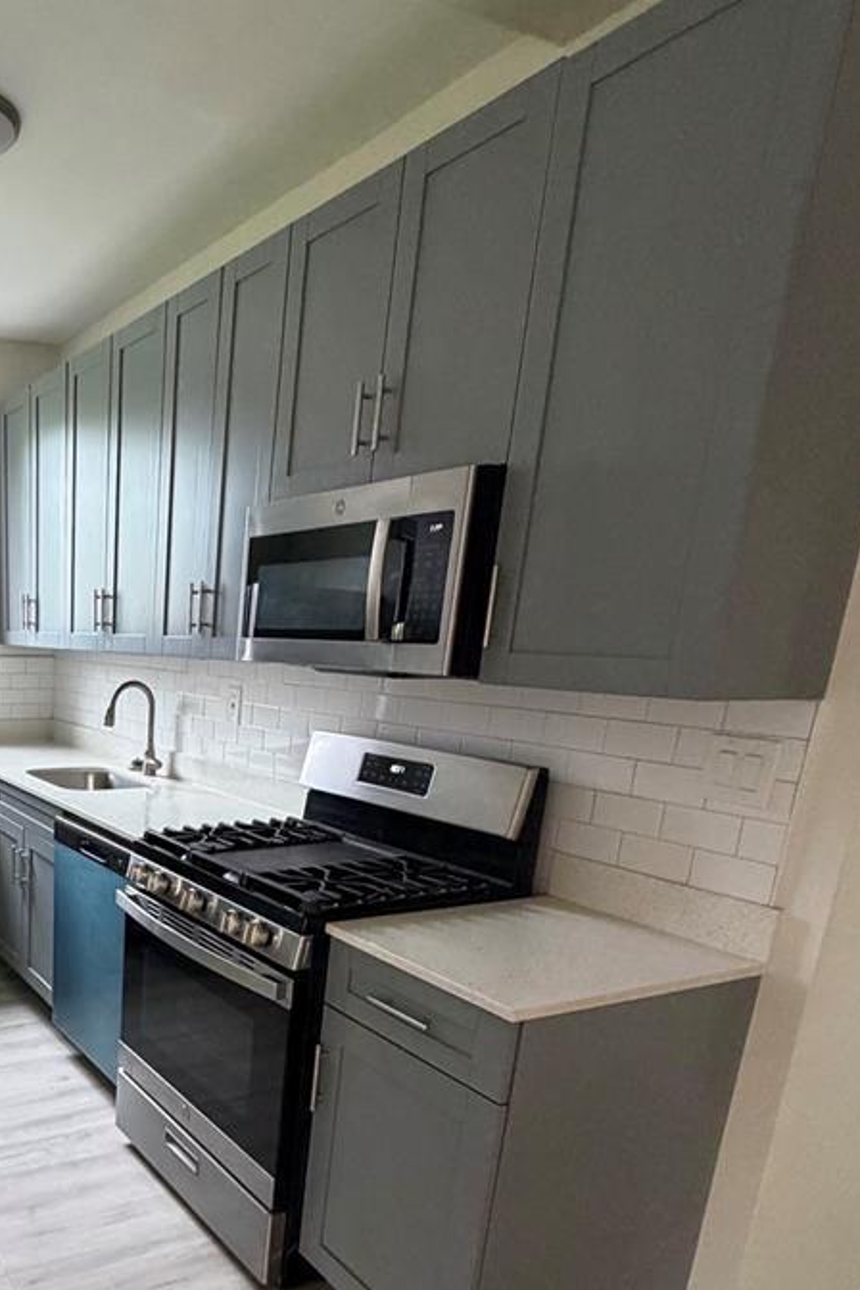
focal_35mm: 26
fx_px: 932
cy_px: 875
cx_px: 58
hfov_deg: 44.3
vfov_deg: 67.2
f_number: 2.2
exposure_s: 1/83
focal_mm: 2.22
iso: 320
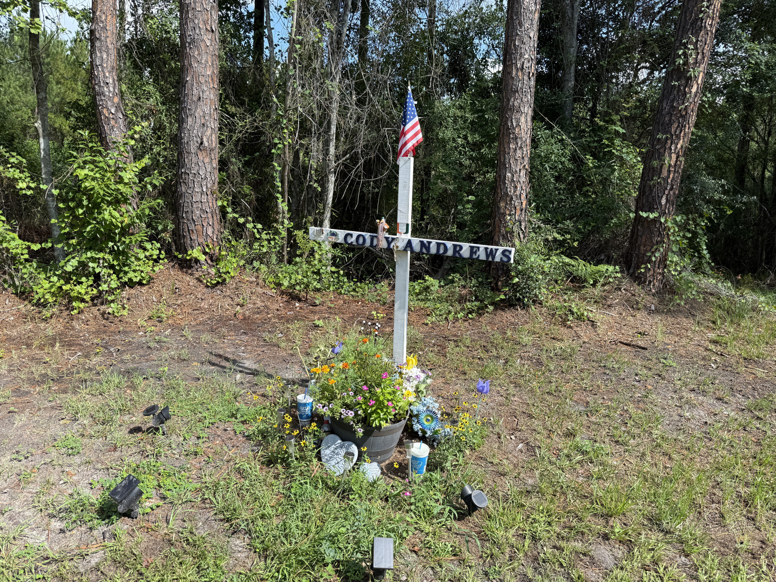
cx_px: 388
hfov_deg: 71.6
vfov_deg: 56.8
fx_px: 538
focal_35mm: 24
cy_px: 291
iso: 80
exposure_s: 1/1250
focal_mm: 6.76
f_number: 1.78
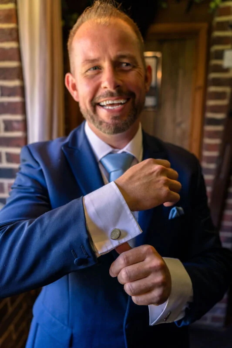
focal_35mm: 28
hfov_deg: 46.4
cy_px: 174
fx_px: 271
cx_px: 116
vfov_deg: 65.5
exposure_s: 1/200
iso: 500
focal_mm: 28
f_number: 2.8
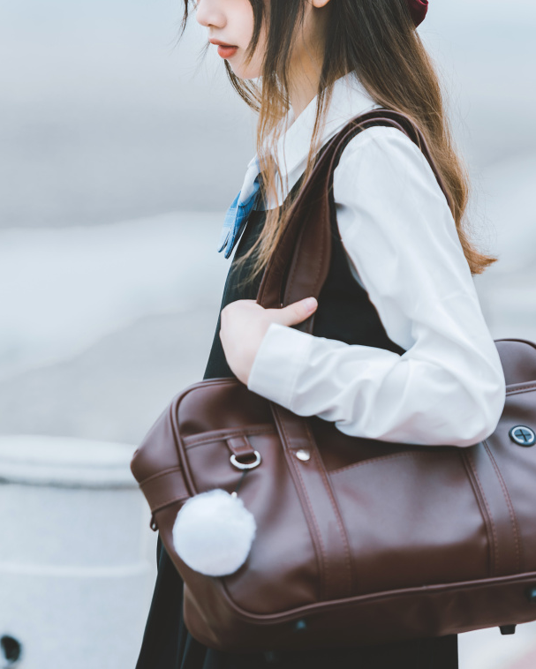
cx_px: 237
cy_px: 218
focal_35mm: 208
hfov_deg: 7.4
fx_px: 4122
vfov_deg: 9.3
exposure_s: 1/800
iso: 125
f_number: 2.8
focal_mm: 140
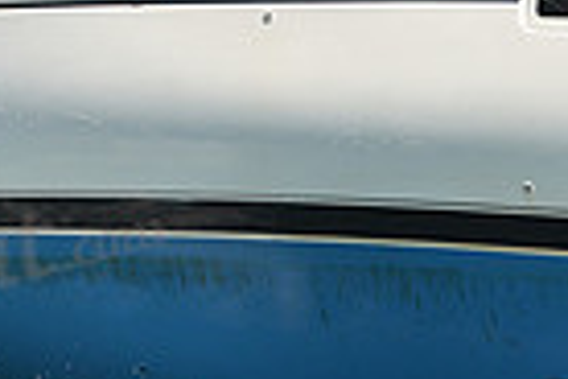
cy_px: 19
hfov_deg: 7.0
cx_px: 379
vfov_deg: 4.7
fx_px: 4638
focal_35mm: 294
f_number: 4.5
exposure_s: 1/800
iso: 250
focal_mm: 70
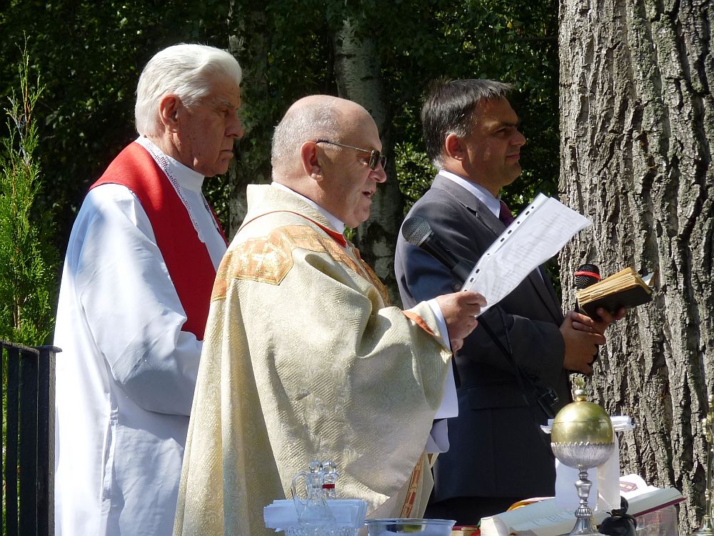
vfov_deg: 6.8
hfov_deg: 9.1
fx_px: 4476
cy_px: 268
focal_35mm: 217
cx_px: 357
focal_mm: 38.5
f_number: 5.6
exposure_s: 1/250
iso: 80
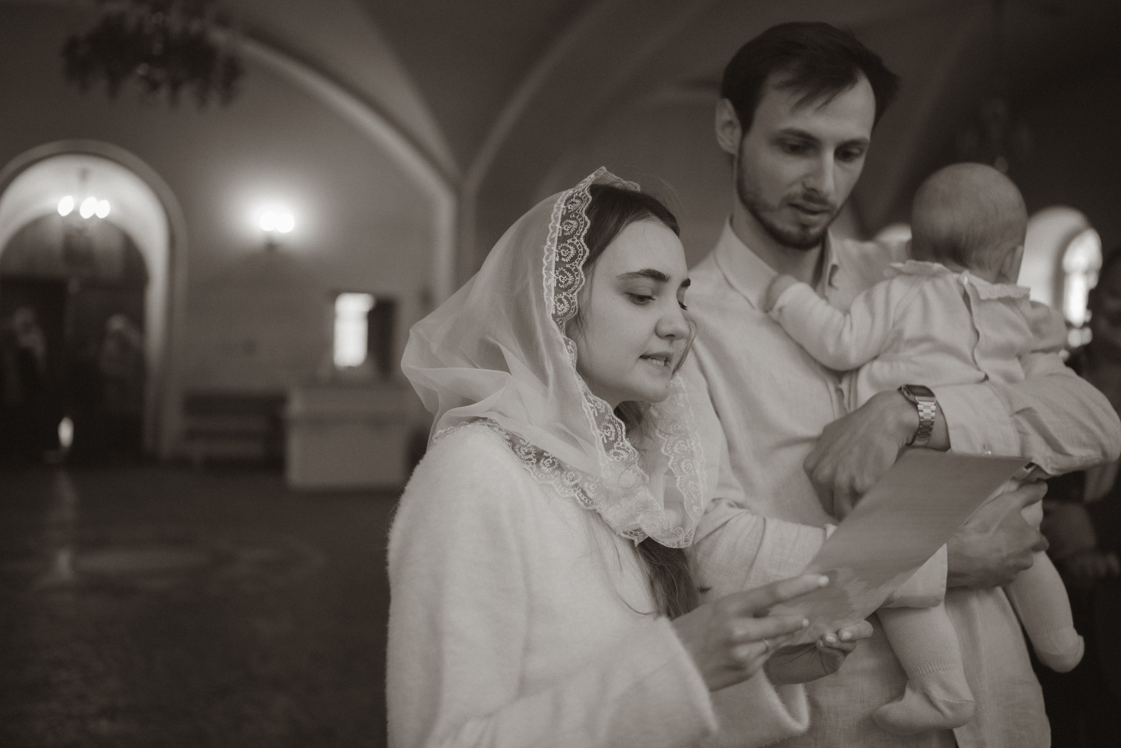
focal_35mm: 36
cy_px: 374
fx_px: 1115
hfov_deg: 53.4
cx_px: 560
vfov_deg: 37.1
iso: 800
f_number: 1.8
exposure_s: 1/250
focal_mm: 35
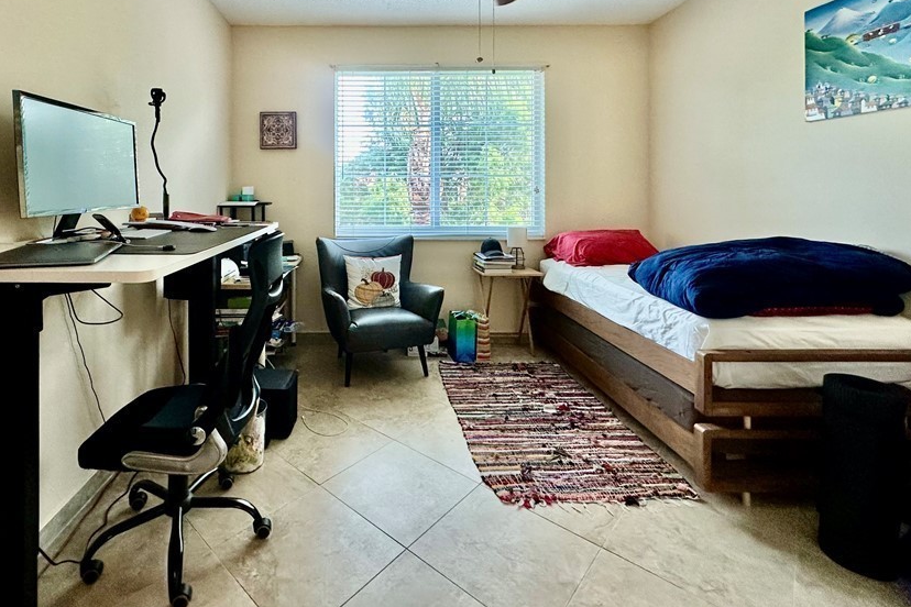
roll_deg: +0.3
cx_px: 367
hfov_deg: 88.9
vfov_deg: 65.3
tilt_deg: -0.1
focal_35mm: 18
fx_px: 455
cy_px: 195
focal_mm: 2.22
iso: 200
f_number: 2.2
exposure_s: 1/120
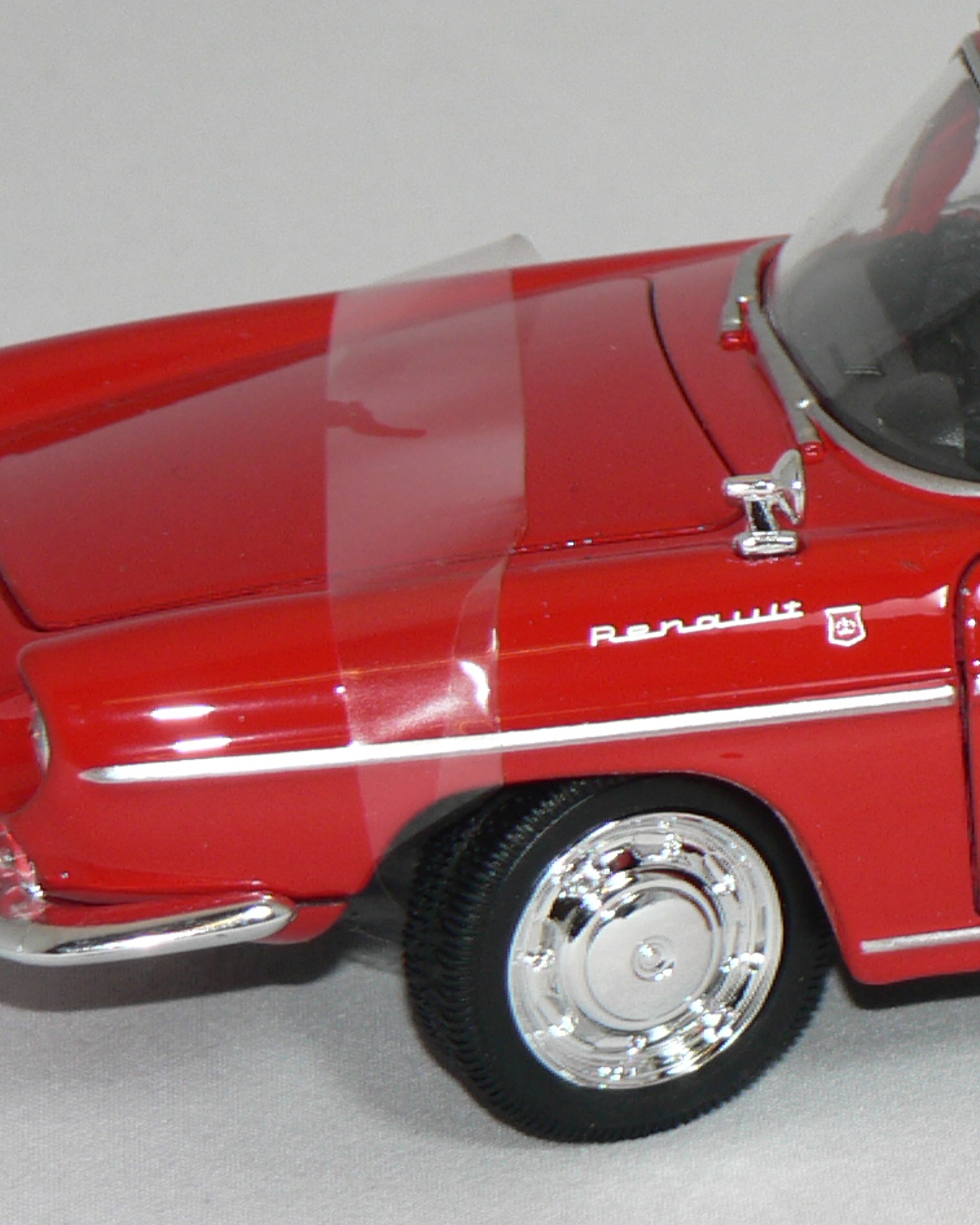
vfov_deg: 7.7
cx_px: 1279
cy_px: 554
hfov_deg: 6.1
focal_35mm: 251
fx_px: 9099
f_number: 3.2
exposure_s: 1/60
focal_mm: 15.8
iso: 80
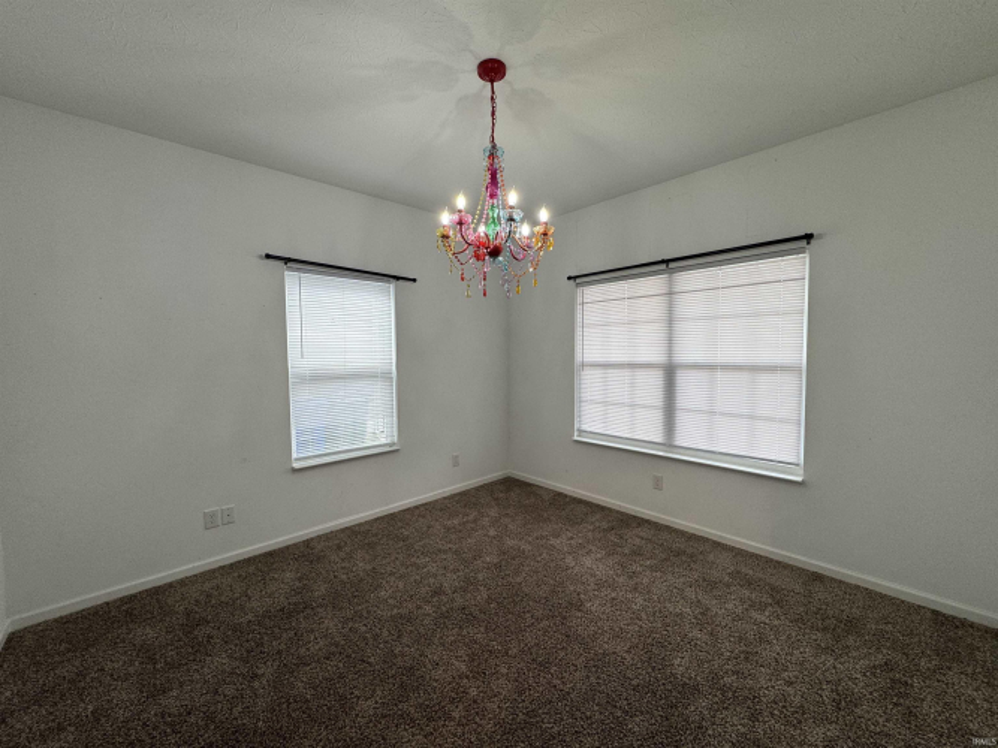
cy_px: 374
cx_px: 499
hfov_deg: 102.1
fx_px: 404
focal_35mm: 14
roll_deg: -0.3
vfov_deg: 85.7
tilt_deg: -3.4
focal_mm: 2.22
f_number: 2.2
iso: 100
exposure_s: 1/120
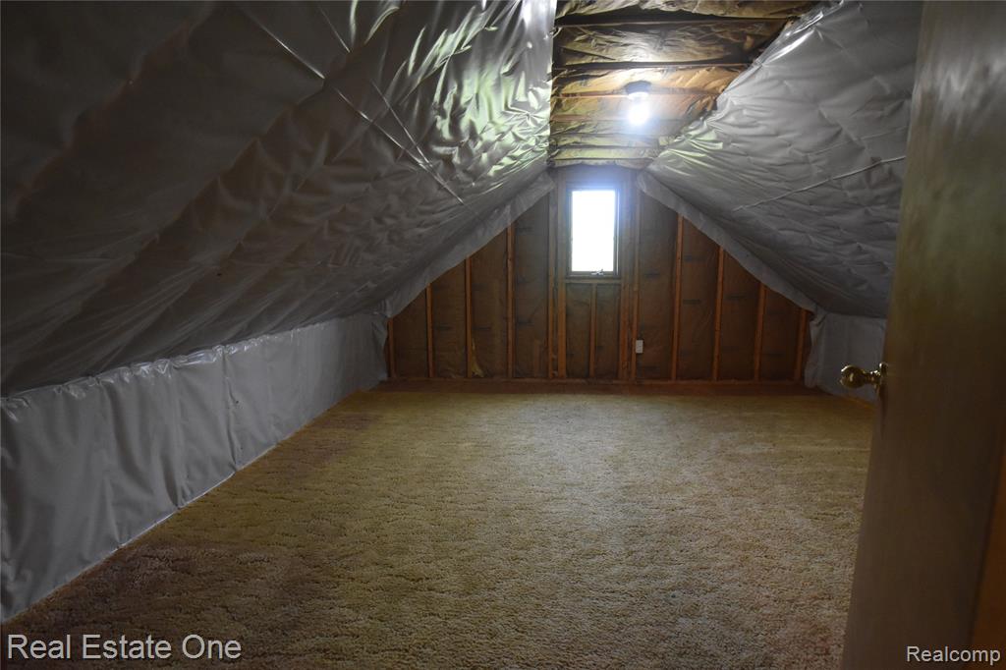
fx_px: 461
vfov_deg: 72.0
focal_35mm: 16
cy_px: 335
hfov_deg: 95.0
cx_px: 503
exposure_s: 1/125
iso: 2200
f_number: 4.5
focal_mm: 11
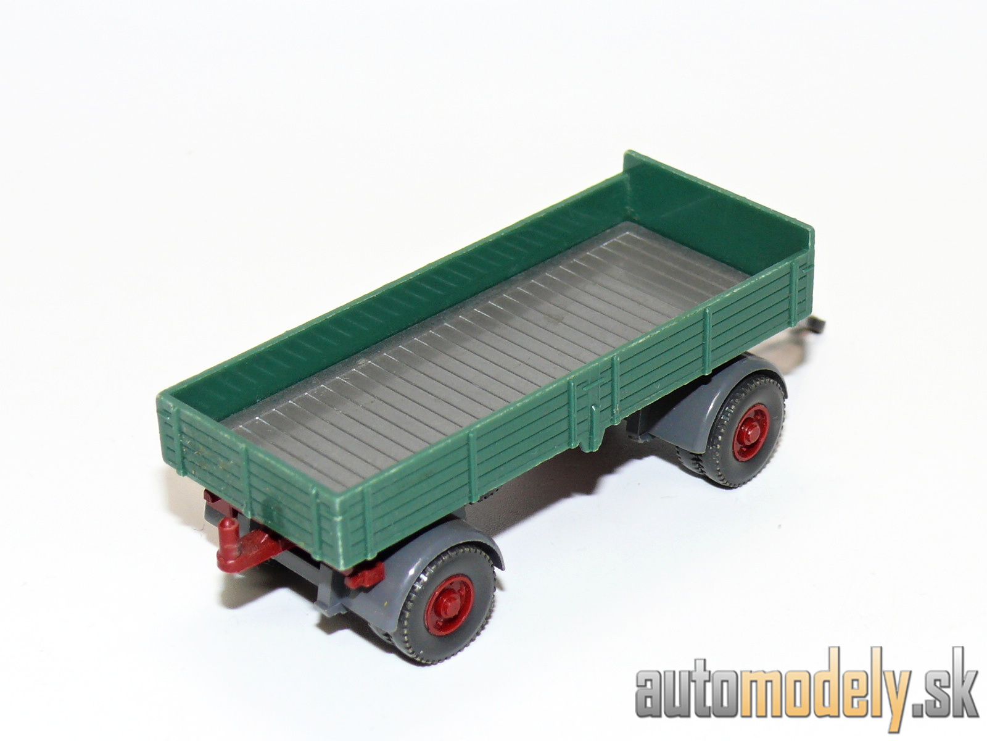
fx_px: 2766
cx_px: 494
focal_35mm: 97
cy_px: 370
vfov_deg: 15.2
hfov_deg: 20.2
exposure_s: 1/30
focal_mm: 13.2
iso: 100
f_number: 4
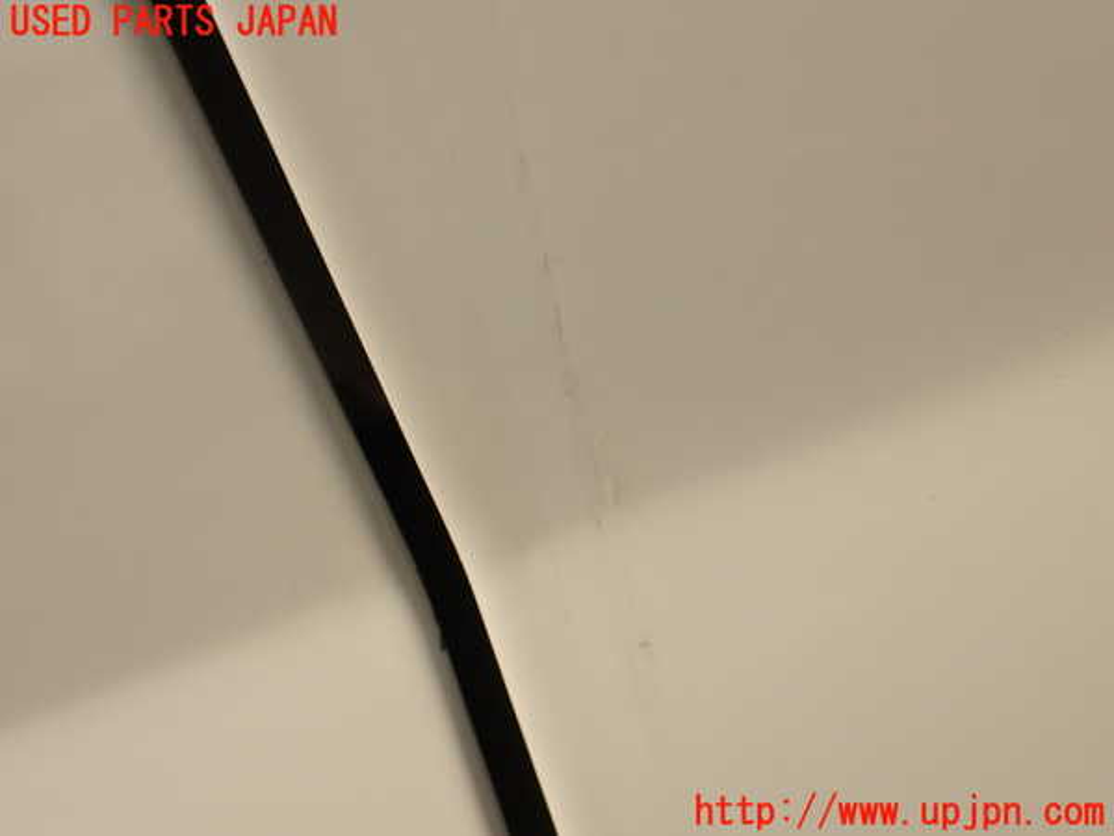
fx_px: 1030
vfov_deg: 44.2
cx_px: 557
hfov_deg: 56.8
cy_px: 418
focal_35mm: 32
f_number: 9
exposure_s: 1/320
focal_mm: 5.79
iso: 100
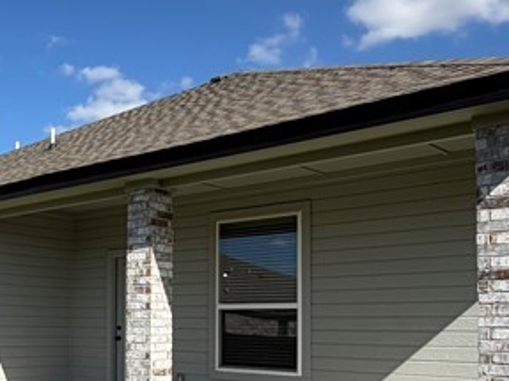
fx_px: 735
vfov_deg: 28.6
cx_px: 27
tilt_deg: +3.2
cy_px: 292
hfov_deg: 35.4
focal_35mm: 50
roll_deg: -0.5
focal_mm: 2.22
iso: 20
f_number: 2.2
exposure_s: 1/1087
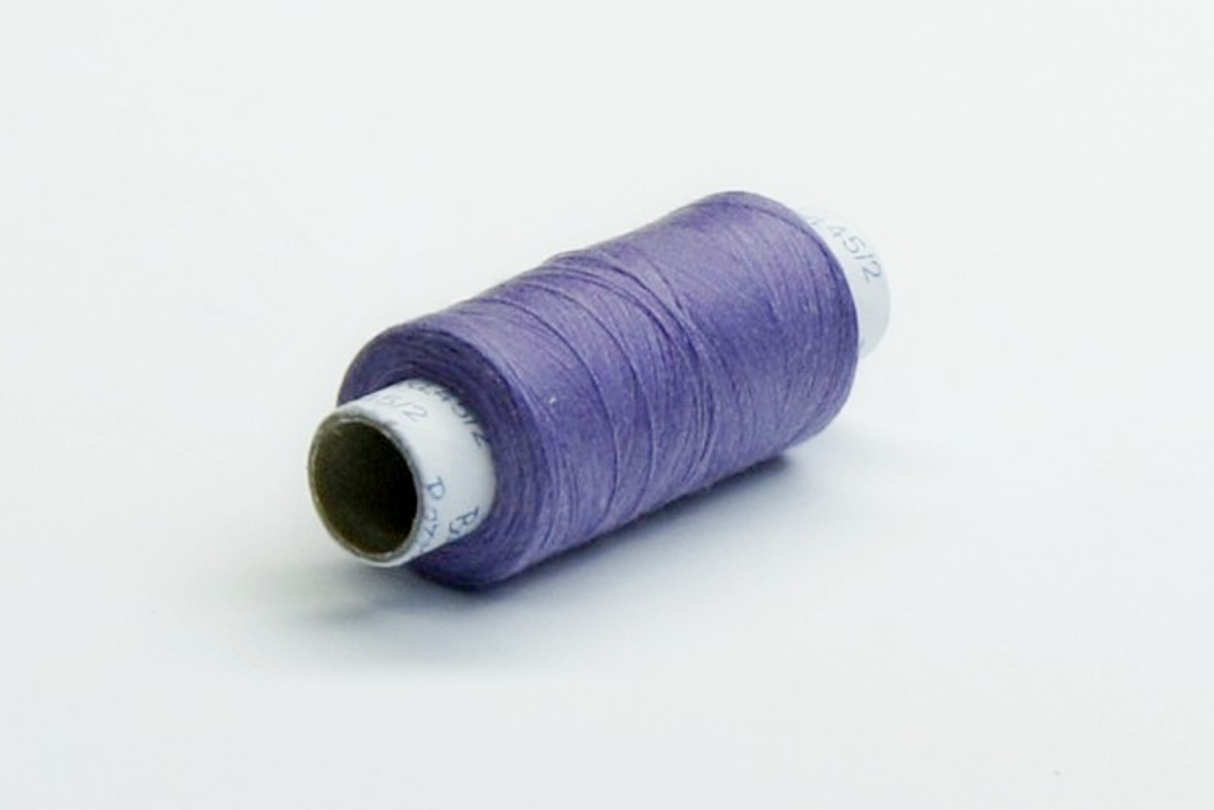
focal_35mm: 69
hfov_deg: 29.2
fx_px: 2327
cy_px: 405
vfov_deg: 19.7
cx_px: 607
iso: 200
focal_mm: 46
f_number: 5.6
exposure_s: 1/100
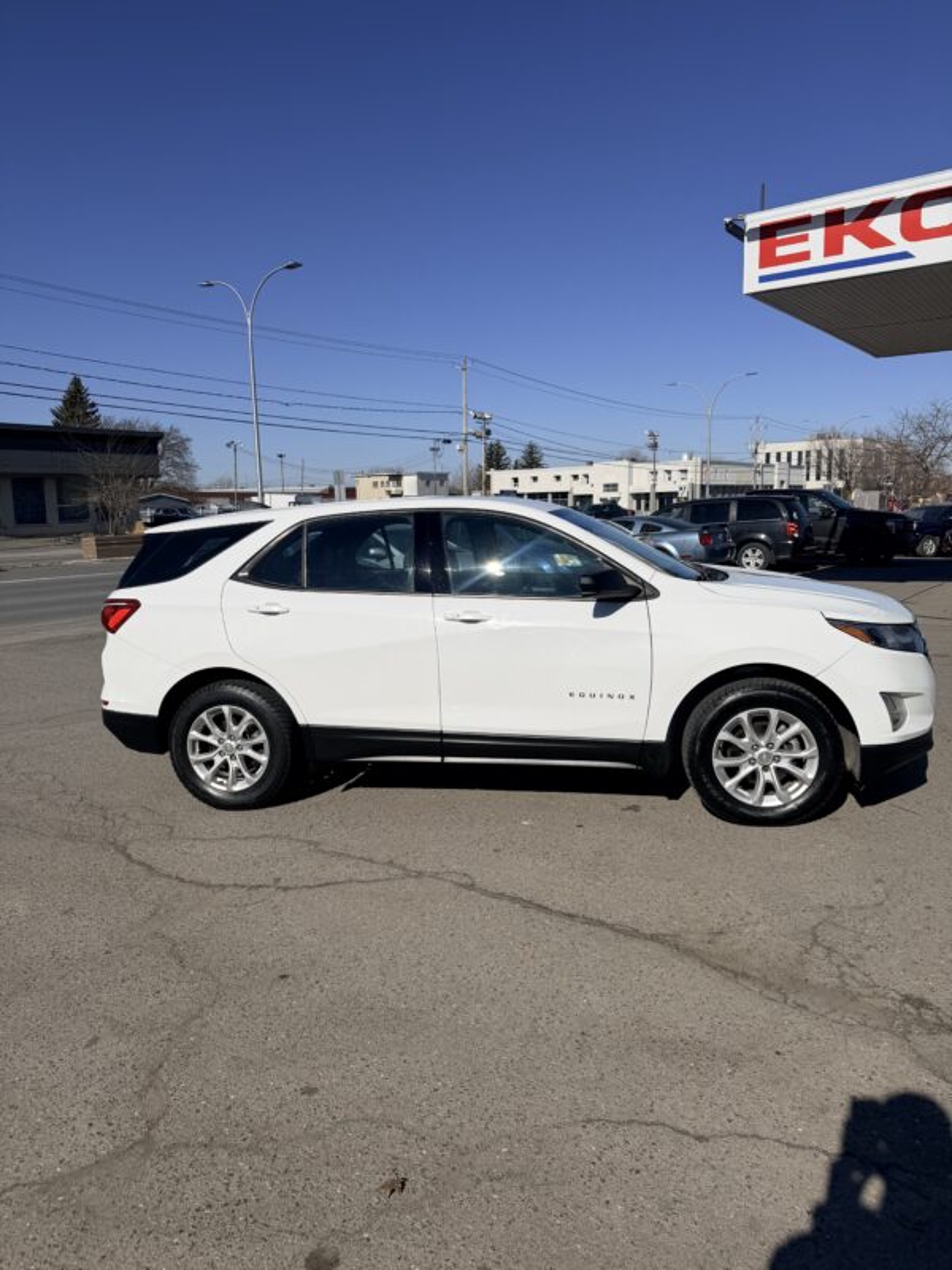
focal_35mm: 24
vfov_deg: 71.6
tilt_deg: -8.0
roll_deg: +2.9
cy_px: 635
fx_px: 880
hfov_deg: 56.8
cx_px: 476
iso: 80
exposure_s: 1/11905
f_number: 1.78
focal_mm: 6.76
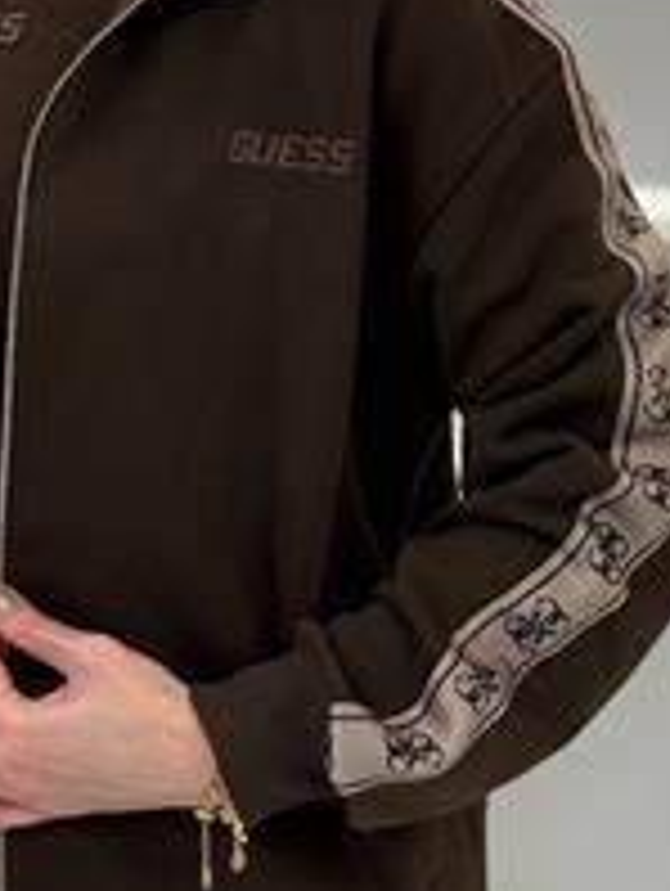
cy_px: 180
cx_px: 67
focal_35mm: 126
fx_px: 3245
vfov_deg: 15.5
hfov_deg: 11.7
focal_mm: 6.76
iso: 160
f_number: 1.78
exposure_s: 1/89
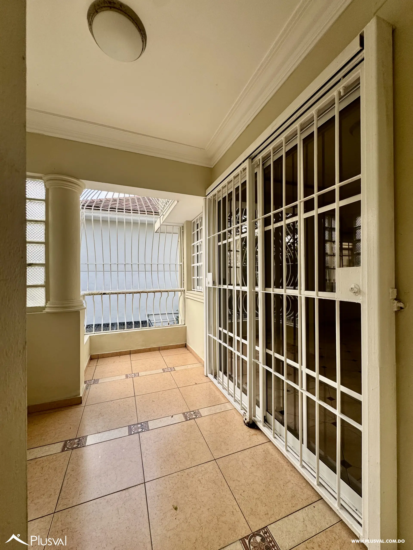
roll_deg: +0.6
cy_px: 275
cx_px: 206
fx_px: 223
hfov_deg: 85.7
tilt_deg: +0.1
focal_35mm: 14
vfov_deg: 102.1
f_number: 2.2
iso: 40
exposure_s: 1/237
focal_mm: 2.22
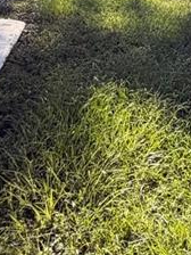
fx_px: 552
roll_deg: +0.0
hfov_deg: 18.4
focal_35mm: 75
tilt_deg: -4.9
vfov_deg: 22.5
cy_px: -99
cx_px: 244
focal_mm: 2.22
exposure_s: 1/554
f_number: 2.2
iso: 40
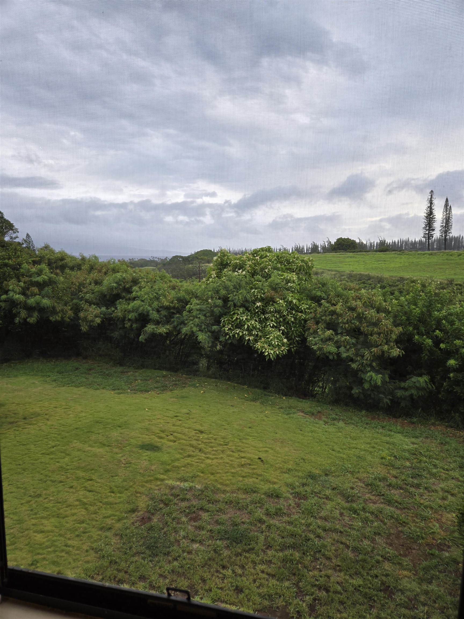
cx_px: 232
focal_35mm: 23
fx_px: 411
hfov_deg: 58.9
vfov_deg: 73.9
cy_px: 310
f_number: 1.8
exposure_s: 1/120
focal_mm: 5.4
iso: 32
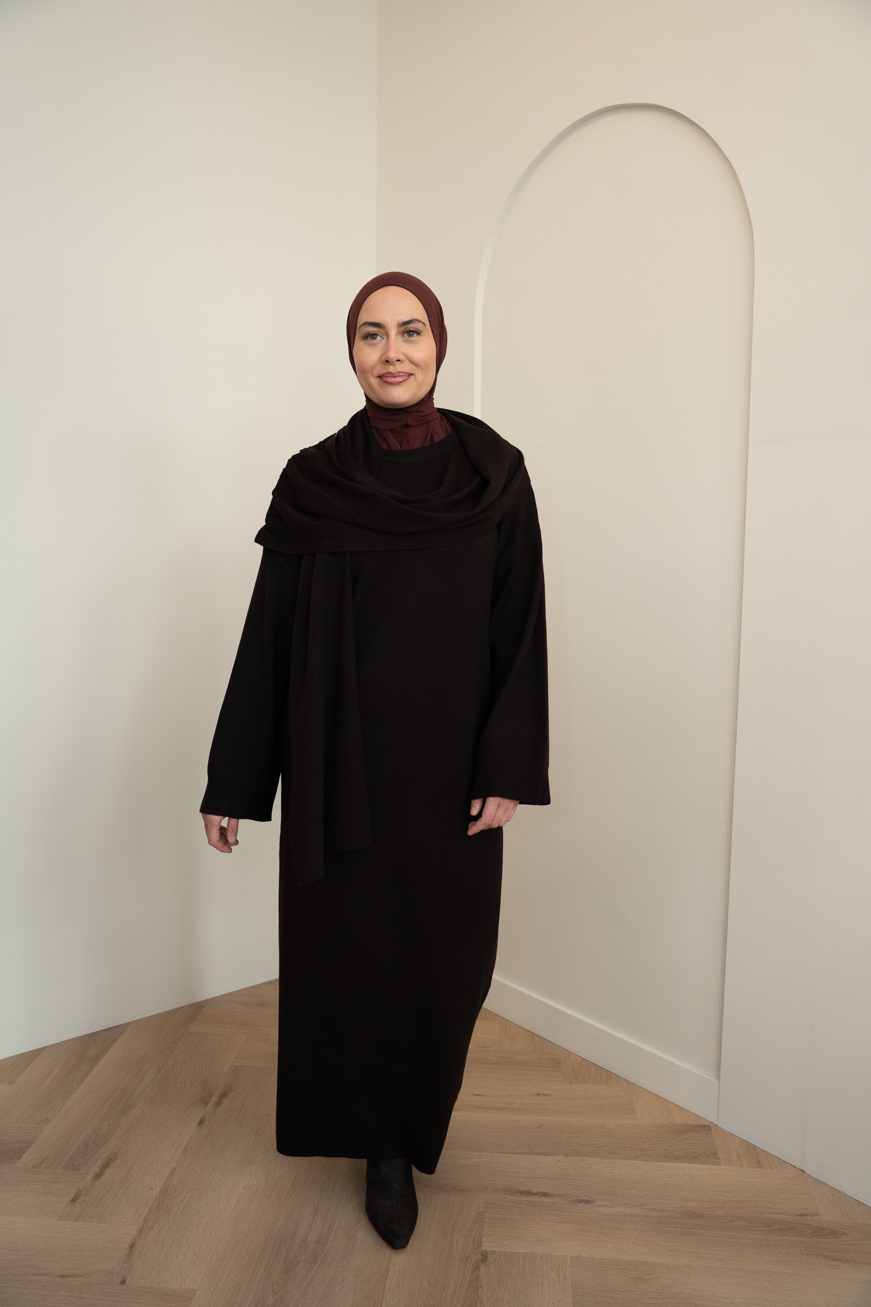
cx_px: 436
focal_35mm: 30
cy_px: 654
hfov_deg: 43.6
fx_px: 1089
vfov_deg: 61.9
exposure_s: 1/250
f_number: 4.5
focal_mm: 30
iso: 1000
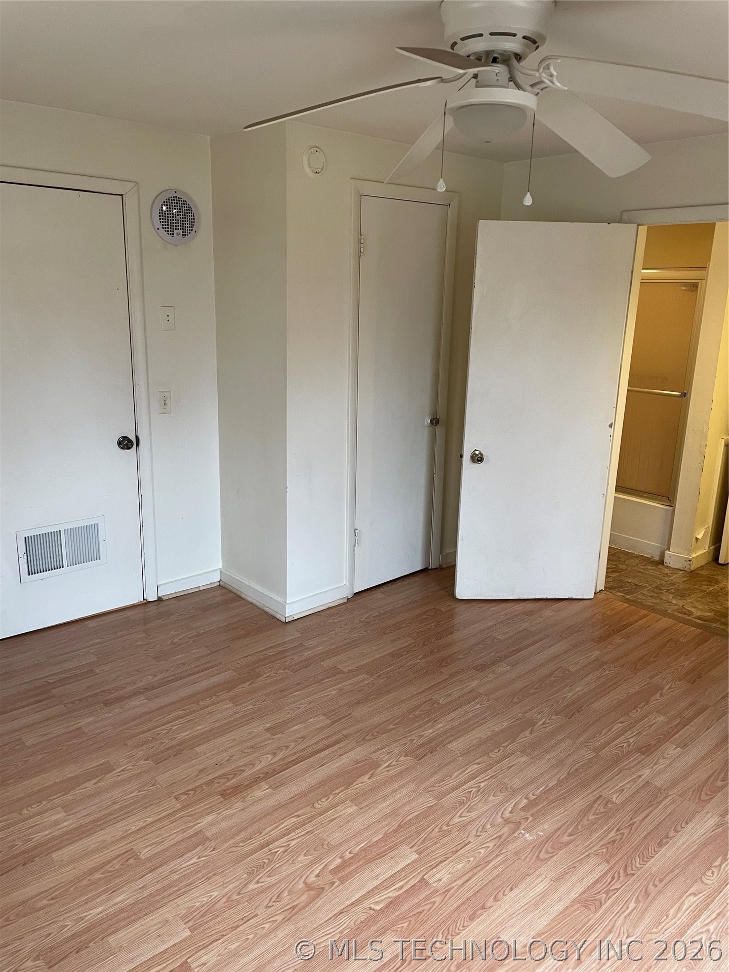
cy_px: 486
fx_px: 730
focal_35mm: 26
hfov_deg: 53.1
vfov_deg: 67.3
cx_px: 364
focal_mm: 4.2
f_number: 1.6
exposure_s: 1/60
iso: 100
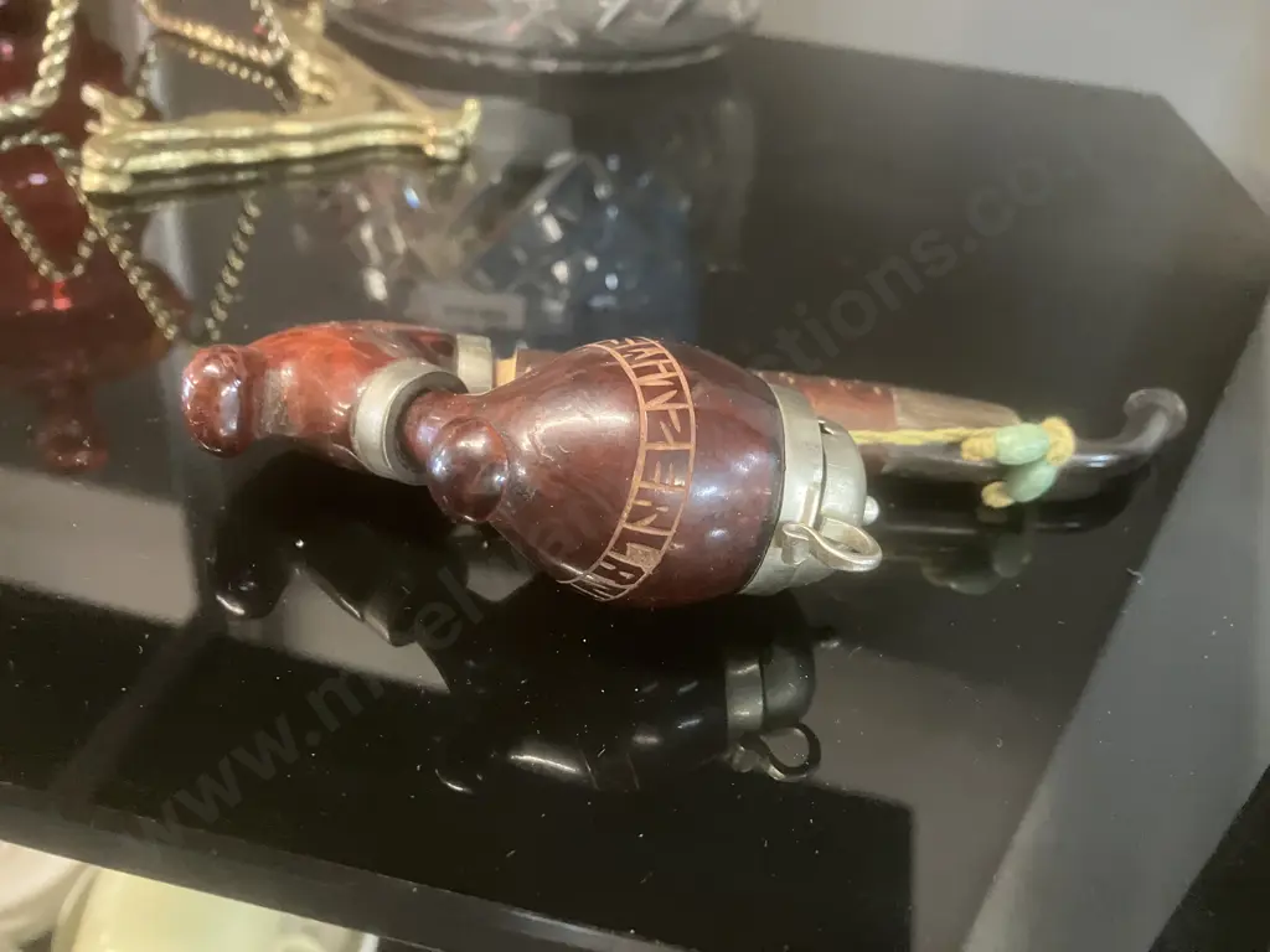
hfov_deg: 63.4
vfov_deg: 49.7
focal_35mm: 28
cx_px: 635
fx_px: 1027
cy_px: 476
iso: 640
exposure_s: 1/25
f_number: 1.8
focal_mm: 3.99
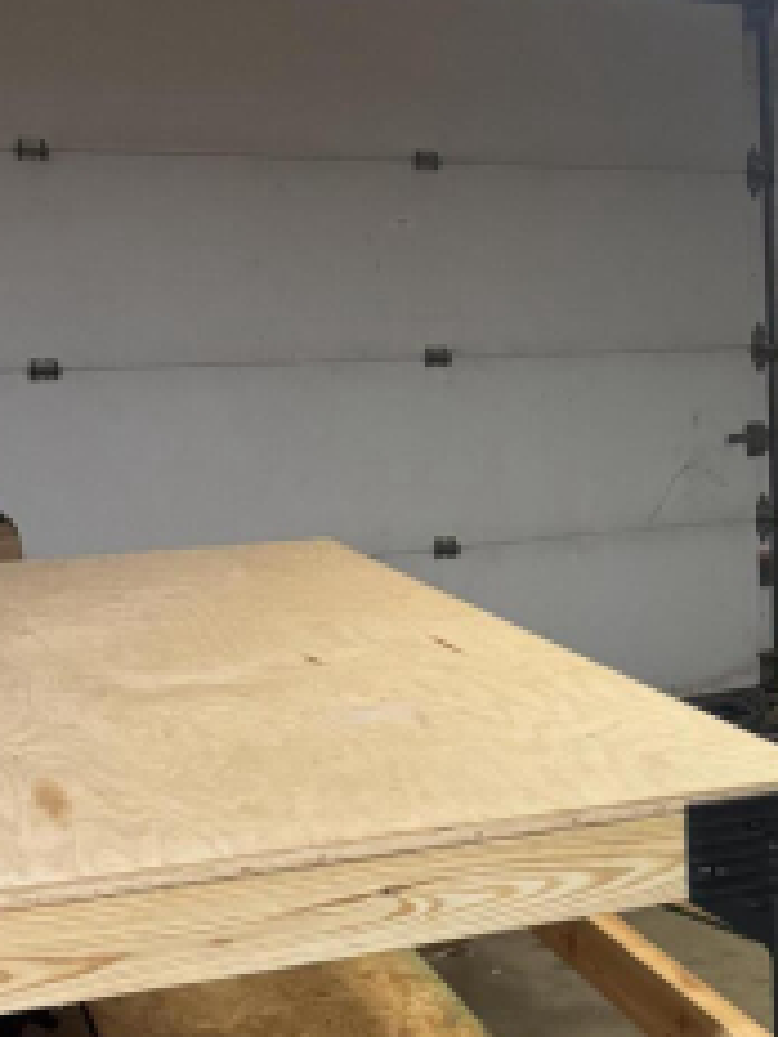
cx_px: 957
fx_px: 2068
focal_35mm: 69
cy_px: 543
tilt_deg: -5.9
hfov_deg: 19.9
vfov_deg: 28.2
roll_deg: +1.9
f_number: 1.78
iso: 640
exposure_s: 1/40
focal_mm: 6.76
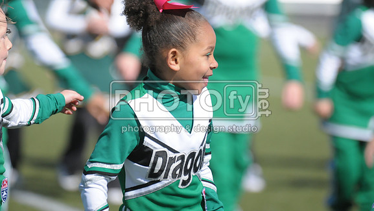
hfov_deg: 4.4
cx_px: 187
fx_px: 4851
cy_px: 105
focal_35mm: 489
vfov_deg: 2.5
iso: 1000
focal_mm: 310
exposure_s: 1/8000
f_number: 4
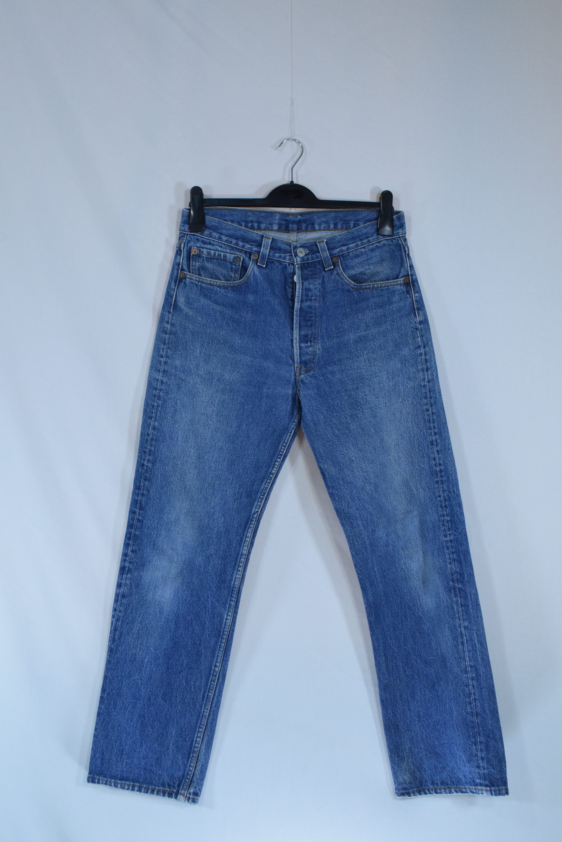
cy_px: 421
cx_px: 281
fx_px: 842
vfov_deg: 53.1
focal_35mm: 36
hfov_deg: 36.9
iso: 3200
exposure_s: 1/250
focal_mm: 24
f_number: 11
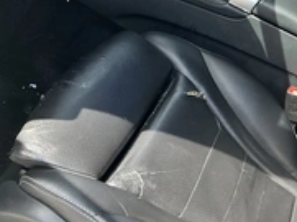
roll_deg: -37.5
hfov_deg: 29.7
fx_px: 531
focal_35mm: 62
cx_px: 279
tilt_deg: -32.9
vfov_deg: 23.5
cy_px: 89
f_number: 1.8
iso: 25
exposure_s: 1/122
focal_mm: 3
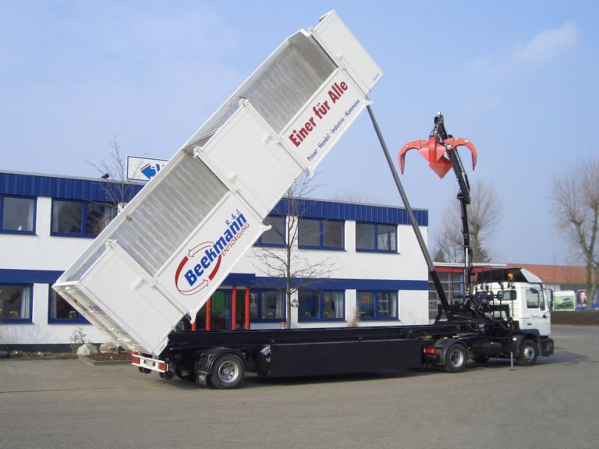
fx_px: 675
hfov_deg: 47.9
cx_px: 300
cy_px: 224
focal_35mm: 39
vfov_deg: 36.8
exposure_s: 1/320
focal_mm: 8
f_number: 4.8
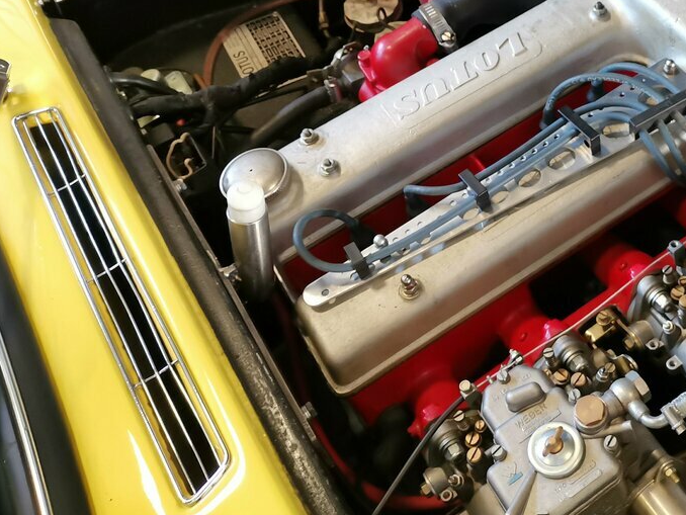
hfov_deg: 39.5
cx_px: 555
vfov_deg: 31.0
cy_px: 128
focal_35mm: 46
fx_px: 912
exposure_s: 1/33.3
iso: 400
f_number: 1.8
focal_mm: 4.75
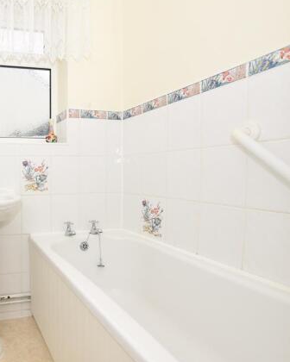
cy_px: 181
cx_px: 14
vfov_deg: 75.0
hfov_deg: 52.8
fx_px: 236
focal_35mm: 22
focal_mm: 10
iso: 400
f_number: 8
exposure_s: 1/40
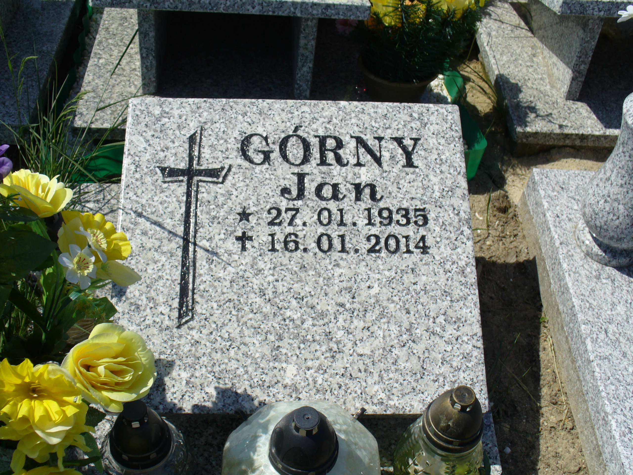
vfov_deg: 34.3
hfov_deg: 44.8
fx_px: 768
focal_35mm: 42
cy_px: 238
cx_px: 316
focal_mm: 7
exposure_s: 1/500
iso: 80
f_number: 5.8
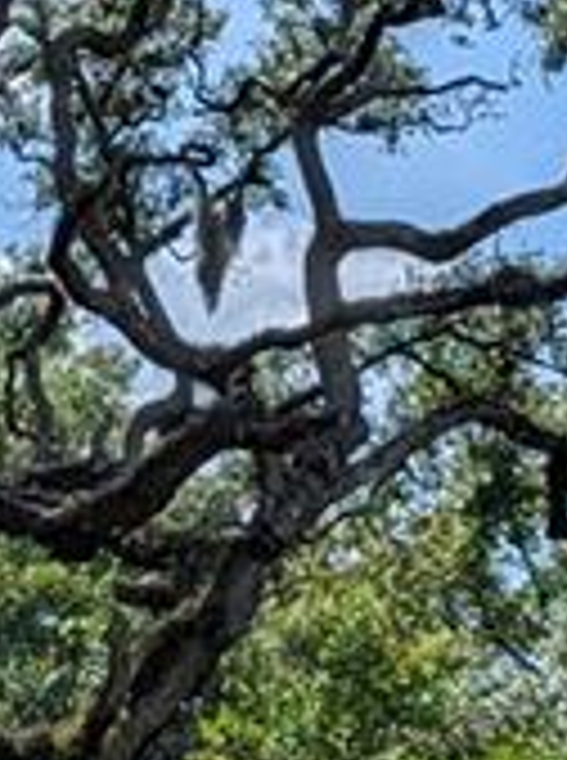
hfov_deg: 8.6
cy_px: 693
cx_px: -20
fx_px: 3749
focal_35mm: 171
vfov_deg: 11.5
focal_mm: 6.9
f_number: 1.68
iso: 18
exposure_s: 1/3155
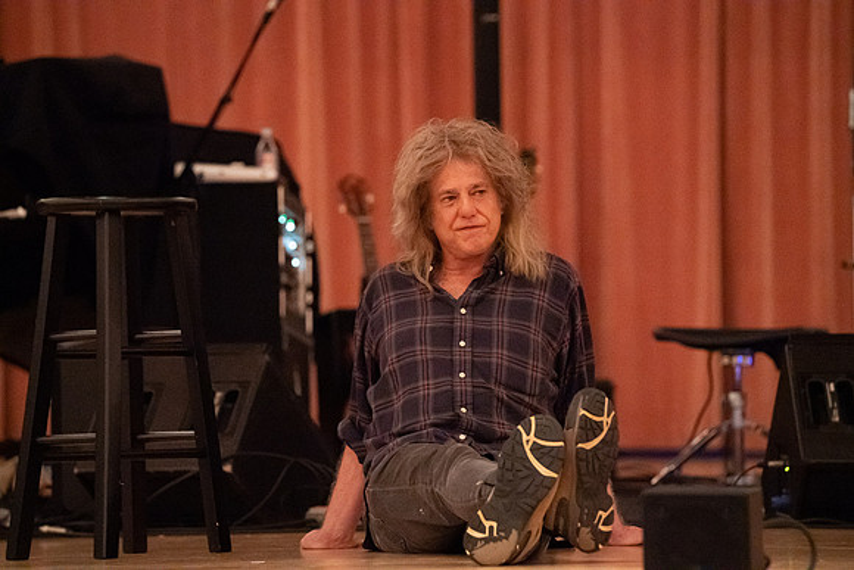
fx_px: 4745
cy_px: 285
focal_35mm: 200
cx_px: 427
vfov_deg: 6.9
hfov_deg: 10.3
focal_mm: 200
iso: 20000
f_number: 4.5
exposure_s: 1/160
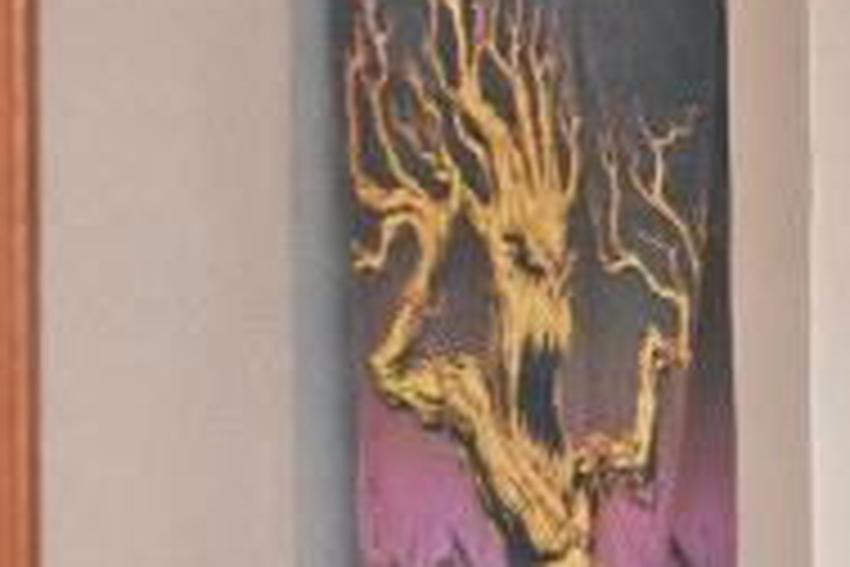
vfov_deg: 12.1
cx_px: 3004
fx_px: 2621
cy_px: 675
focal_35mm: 111
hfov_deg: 9.5
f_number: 4
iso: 2200
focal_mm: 14
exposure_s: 1/60
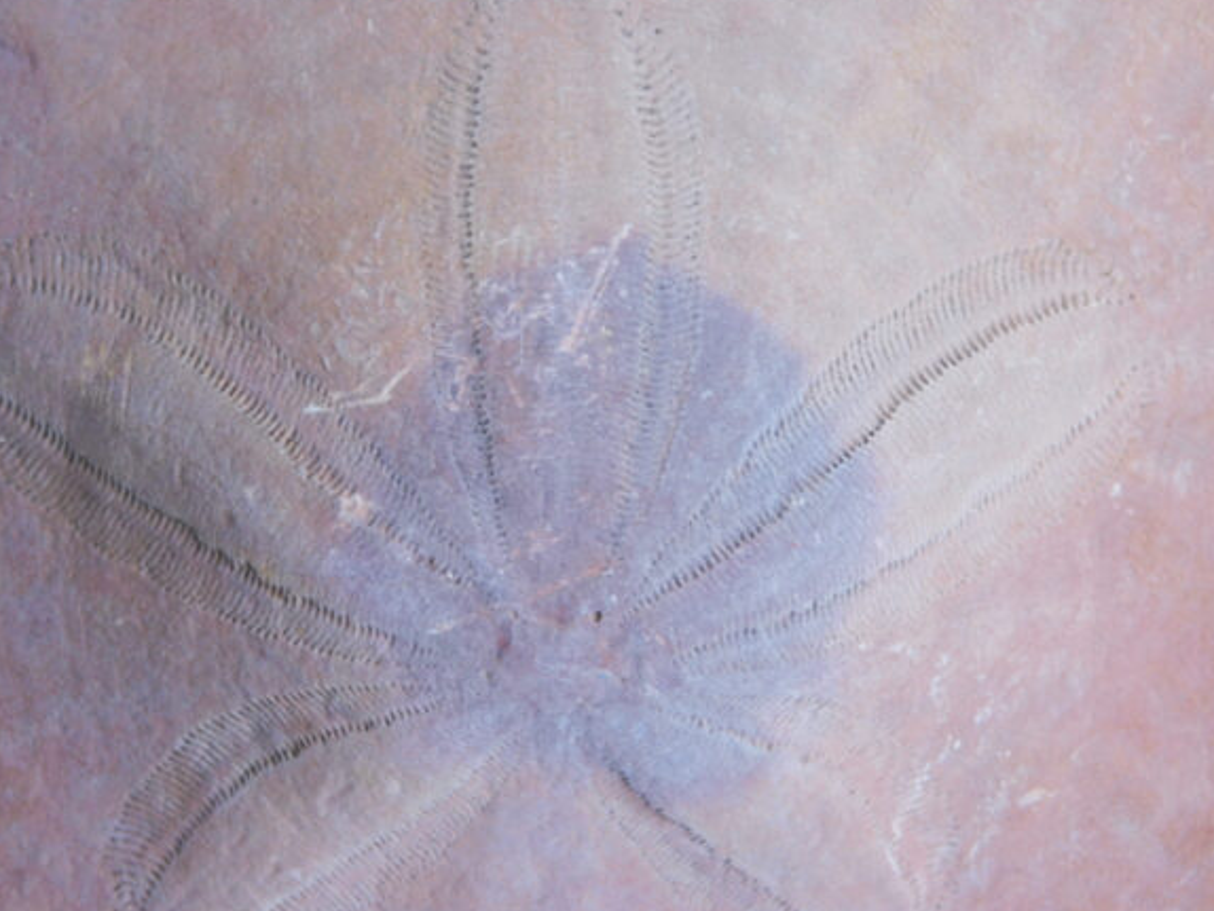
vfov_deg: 8.8
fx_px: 5894
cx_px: 537
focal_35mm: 168
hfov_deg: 11.8
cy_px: 471
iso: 125
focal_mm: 23.7
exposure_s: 1/30
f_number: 5
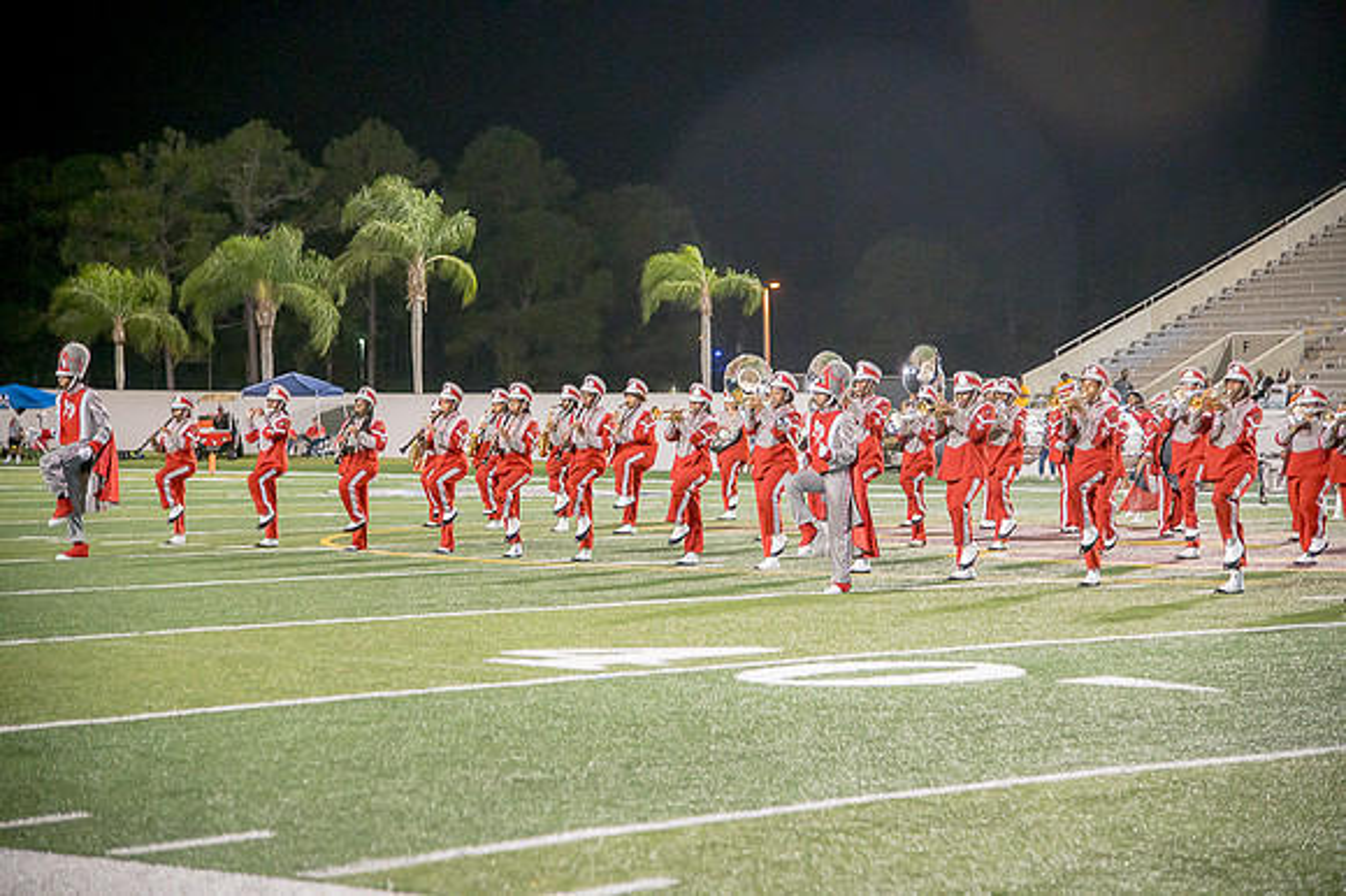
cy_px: 448
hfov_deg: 22.2
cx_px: 673
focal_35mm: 92
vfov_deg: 14.8
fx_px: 3438
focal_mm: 92
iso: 2000
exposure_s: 1/200
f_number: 4
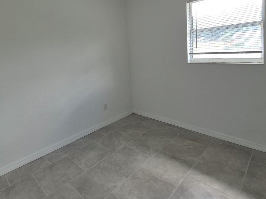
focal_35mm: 21
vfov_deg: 61.8
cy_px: 65
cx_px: 121
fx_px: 161
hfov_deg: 78.8
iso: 80
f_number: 2.2
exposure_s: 1/120
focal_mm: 1.74
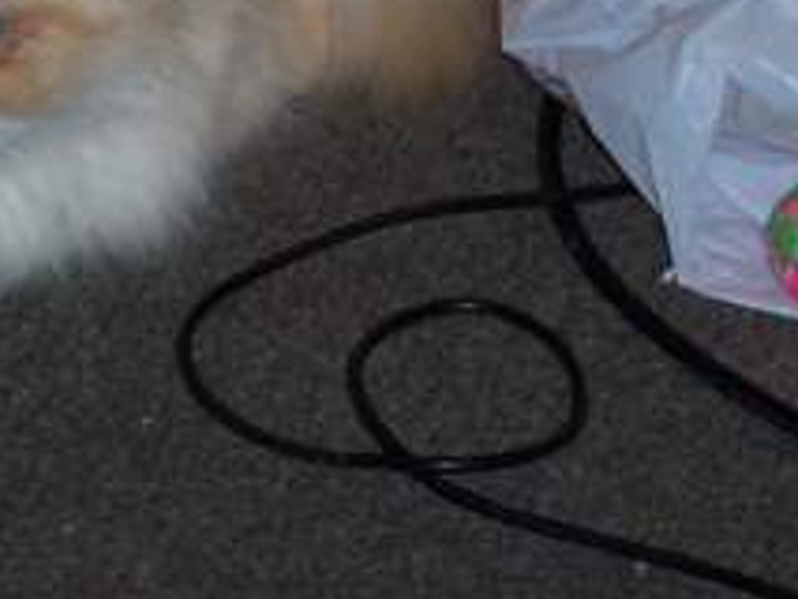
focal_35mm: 228
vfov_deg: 6.4
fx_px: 5259
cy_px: -266
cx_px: -37
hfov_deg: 8.6
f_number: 3.8
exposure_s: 1/45
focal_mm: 16
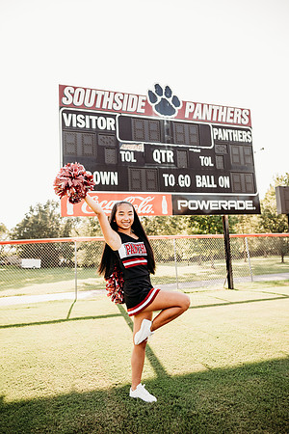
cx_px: 144
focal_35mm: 24
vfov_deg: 73.7
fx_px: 289
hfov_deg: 53.1
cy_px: 217
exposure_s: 1/500
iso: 200
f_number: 2.8
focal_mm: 24
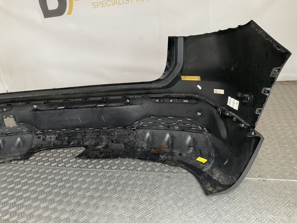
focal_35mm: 29
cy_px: 112
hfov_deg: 61.7
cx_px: 148
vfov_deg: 48.2
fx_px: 249
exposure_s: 1/50
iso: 160
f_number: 1.8
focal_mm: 3
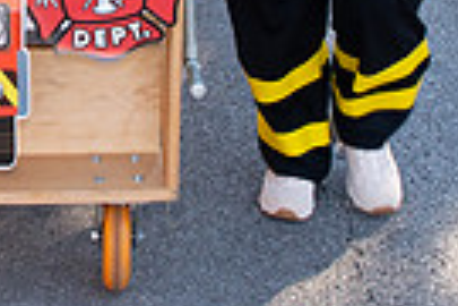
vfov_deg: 9.2
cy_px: -205
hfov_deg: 14.0
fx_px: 1832
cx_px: 3
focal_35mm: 144
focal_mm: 24
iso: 800
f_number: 7.1
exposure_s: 1/200
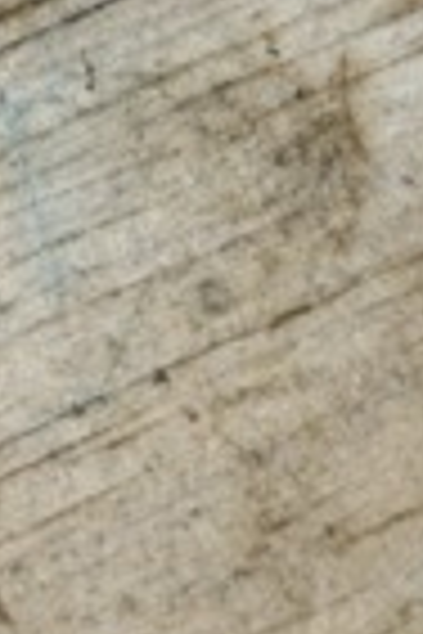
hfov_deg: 4.8
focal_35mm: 284
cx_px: -405
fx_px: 5005
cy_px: -746
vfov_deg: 6.9
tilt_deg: -69.1
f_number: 1.78
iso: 50
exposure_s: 1/138
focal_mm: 6.76
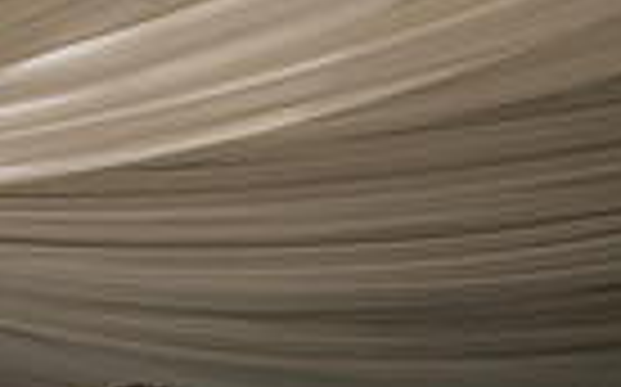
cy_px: 749
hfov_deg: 16.8
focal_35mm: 103
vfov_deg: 11.5
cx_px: -500
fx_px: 1742
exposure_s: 1/160
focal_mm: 24
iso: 1000
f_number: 4
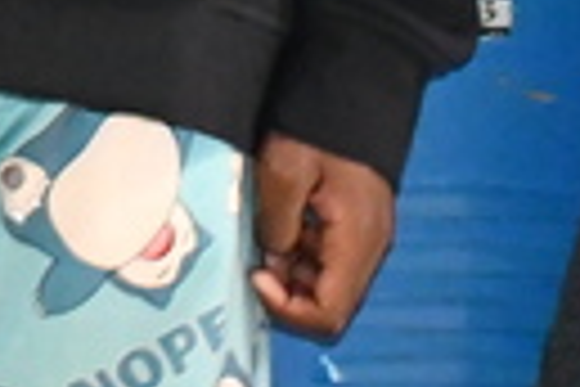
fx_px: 5123
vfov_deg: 4.2
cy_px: -803
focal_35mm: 318
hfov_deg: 6.2
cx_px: -701
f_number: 4
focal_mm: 27
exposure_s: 1/60
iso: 6400
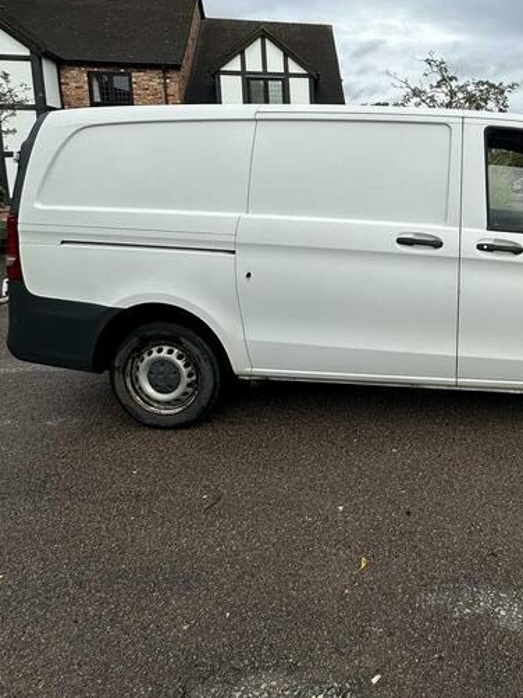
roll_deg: +2.6
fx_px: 504
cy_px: 228
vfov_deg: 67.4
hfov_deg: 50.3
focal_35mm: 25
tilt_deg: -5.6
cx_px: 444
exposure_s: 1/932
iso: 50
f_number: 2.2
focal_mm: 2.22
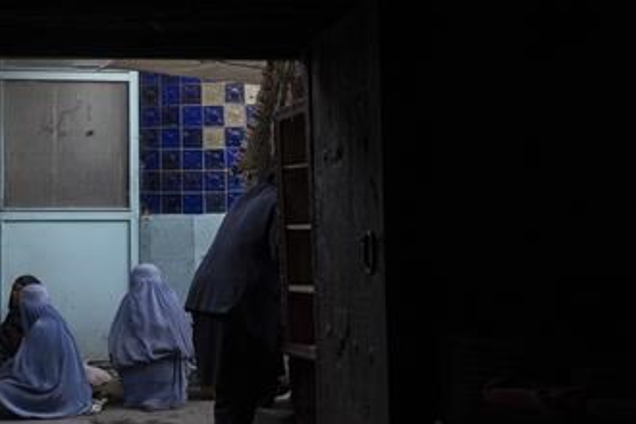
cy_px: 153
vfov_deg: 19.7
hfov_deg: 28.2
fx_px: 1219
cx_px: 71
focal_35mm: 69
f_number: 2.8
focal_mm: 35
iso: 640
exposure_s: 1/320
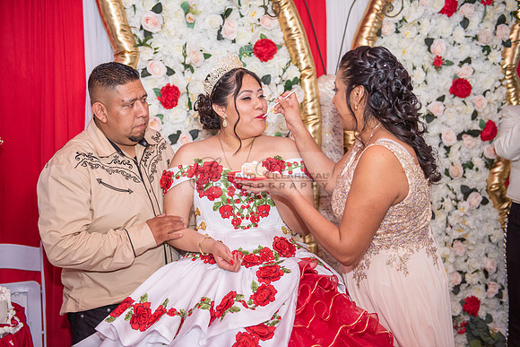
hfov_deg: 39.6
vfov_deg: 27.0
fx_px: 722
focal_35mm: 50
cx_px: 260
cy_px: 174
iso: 800
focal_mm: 50
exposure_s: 1/160
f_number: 3.2
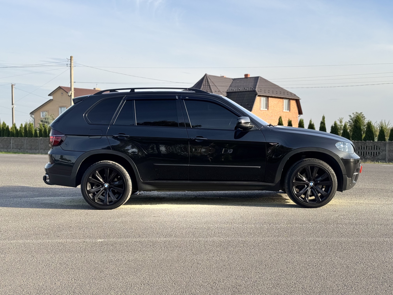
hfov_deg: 39.7
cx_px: 196
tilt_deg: -1.0
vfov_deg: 30.3
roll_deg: +0.0
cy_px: 148
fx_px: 545
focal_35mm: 48
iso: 64
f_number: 1.78
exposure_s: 1/1427
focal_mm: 6.76
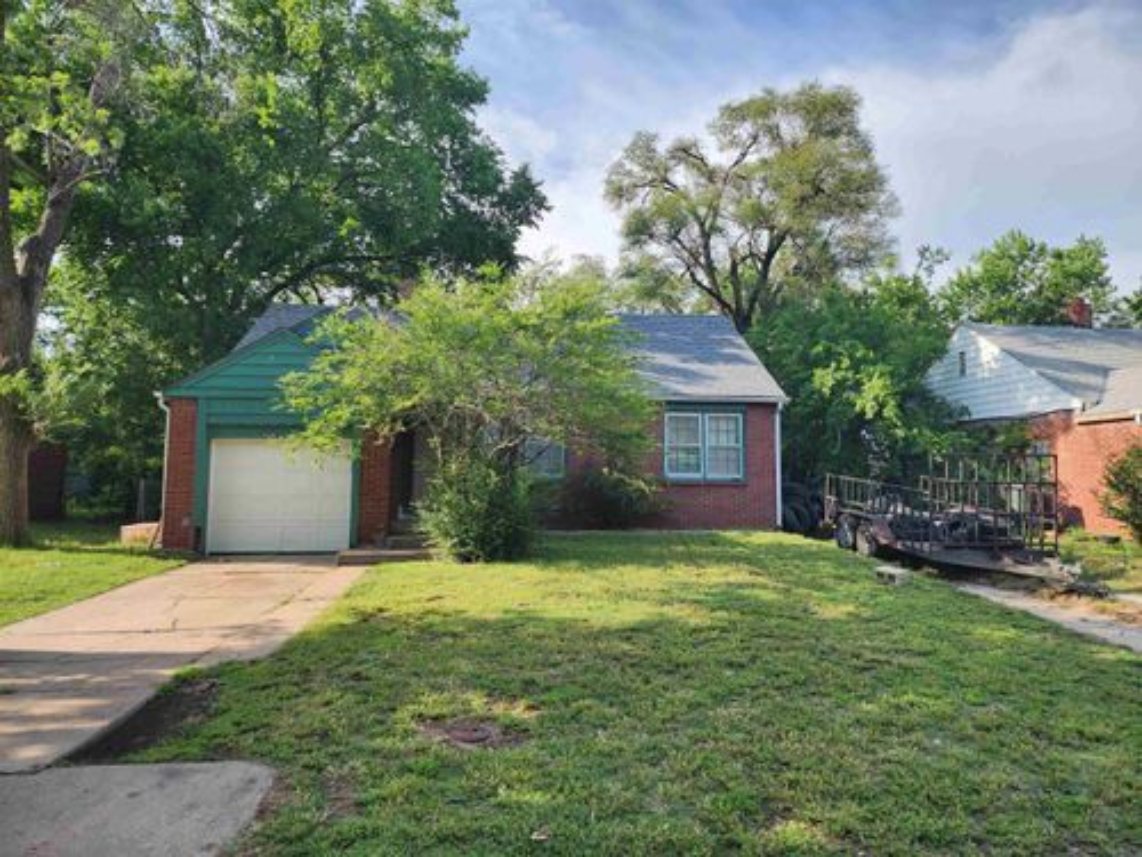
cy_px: 428
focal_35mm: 23
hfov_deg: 73.9
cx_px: 571
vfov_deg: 58.9
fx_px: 759
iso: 12
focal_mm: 6.4
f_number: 1.8
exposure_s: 1/456
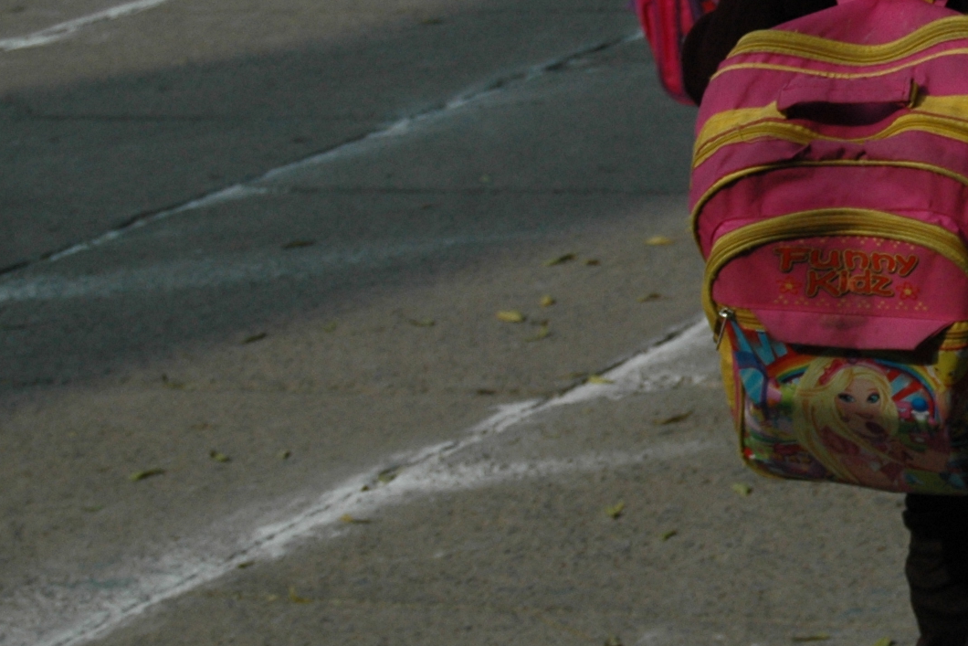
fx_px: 5147
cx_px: 1283
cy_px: 114
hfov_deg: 10.5
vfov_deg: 7.2
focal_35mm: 191
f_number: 5.6
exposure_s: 1/2000
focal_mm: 45
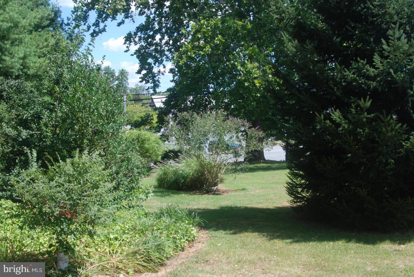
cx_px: 207
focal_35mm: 42
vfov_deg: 32.0
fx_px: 484
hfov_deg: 46.3
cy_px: 138
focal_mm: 28
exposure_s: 1/125
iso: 100
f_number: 5.6
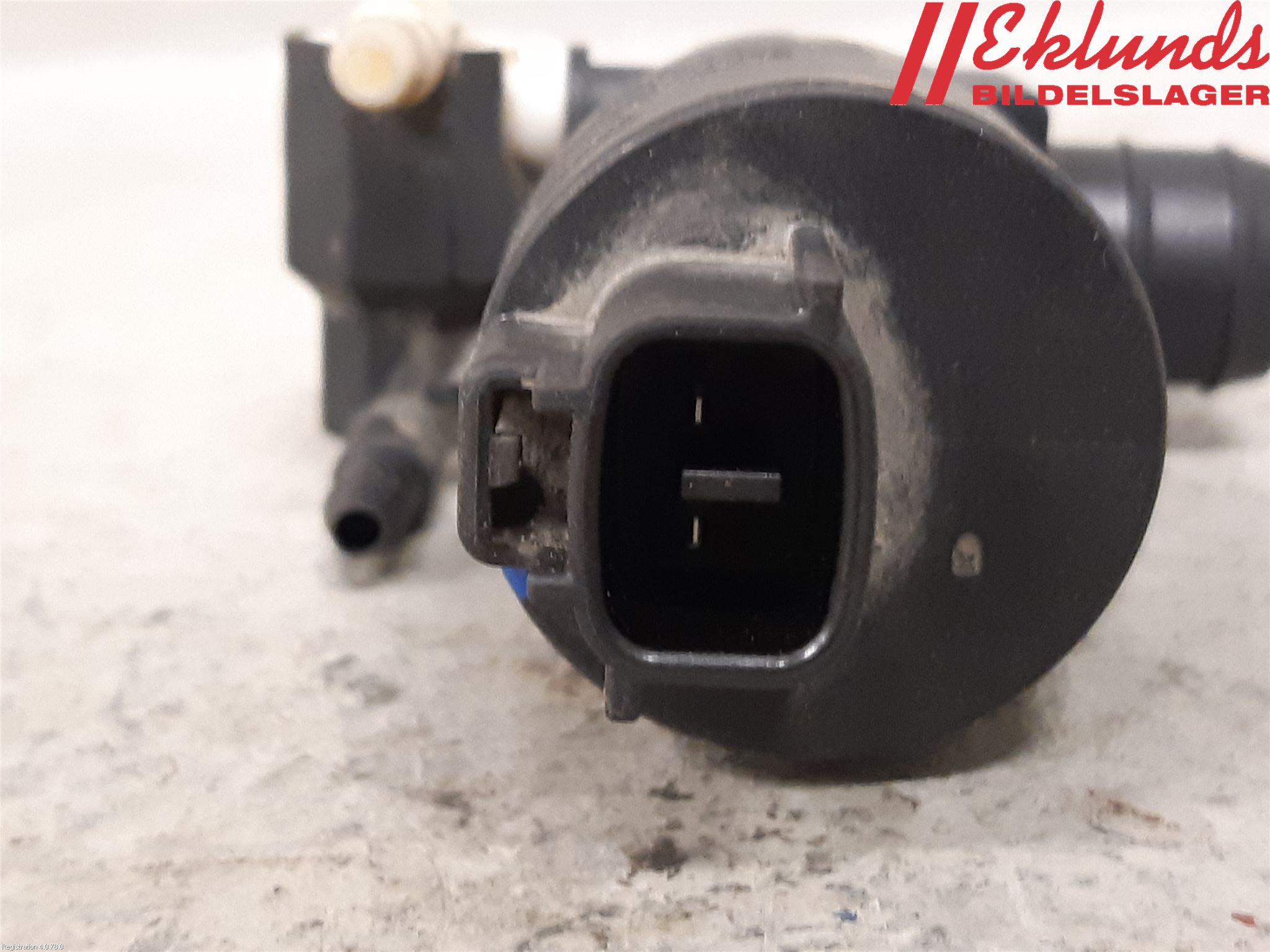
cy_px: 476
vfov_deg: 53.1
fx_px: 954
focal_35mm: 26
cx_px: 635
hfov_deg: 67.3
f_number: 1.7
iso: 250
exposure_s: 1/25
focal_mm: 3.93
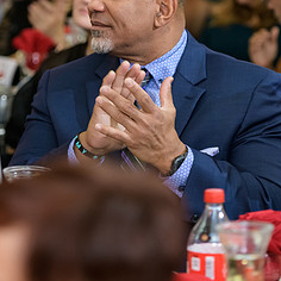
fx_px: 2149
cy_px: 57
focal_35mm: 234
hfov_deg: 7.5
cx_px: 145
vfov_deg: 7.5
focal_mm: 112
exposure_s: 1/125
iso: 1600
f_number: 3.2
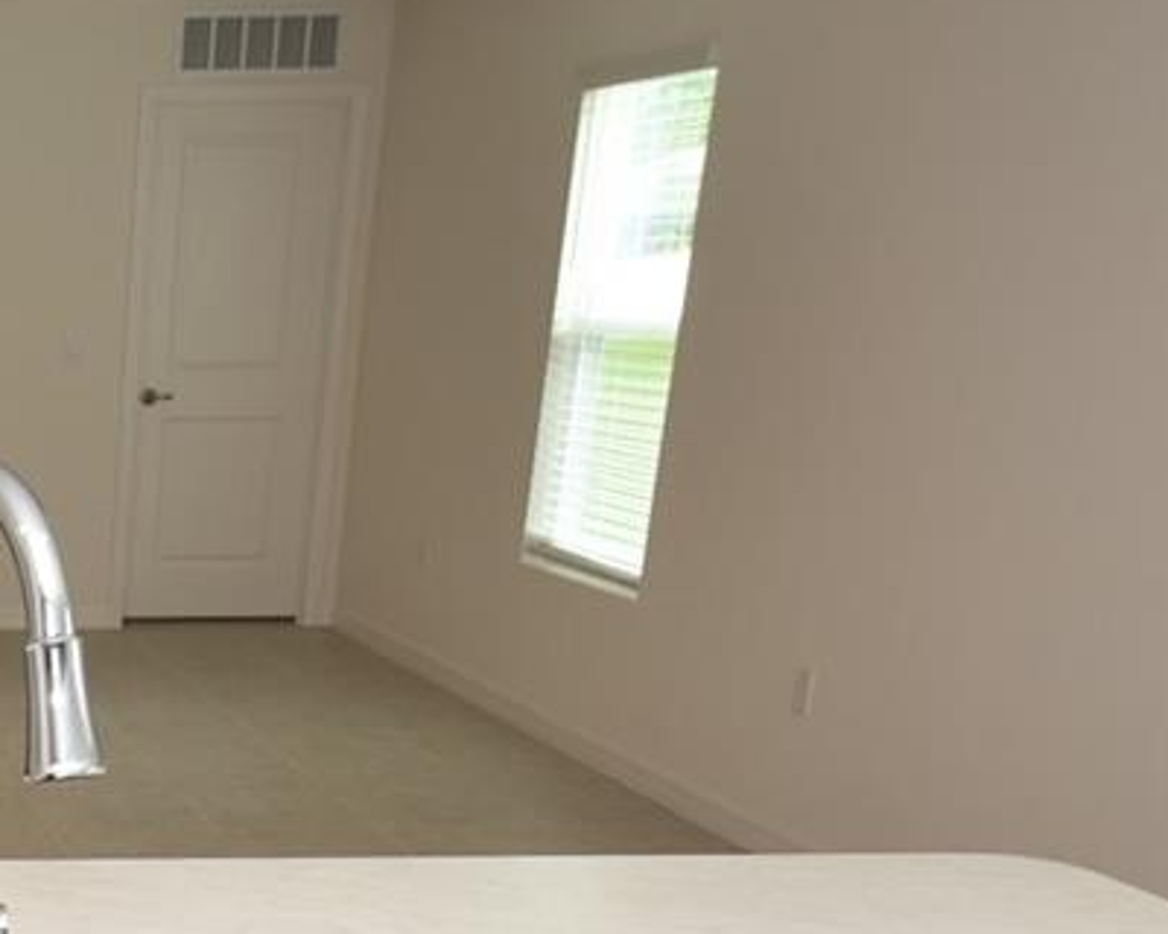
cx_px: -377
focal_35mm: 62
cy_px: 1022
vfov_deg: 23.2
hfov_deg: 25.8
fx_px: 2139
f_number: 4.5
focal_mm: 11
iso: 200
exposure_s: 1/80
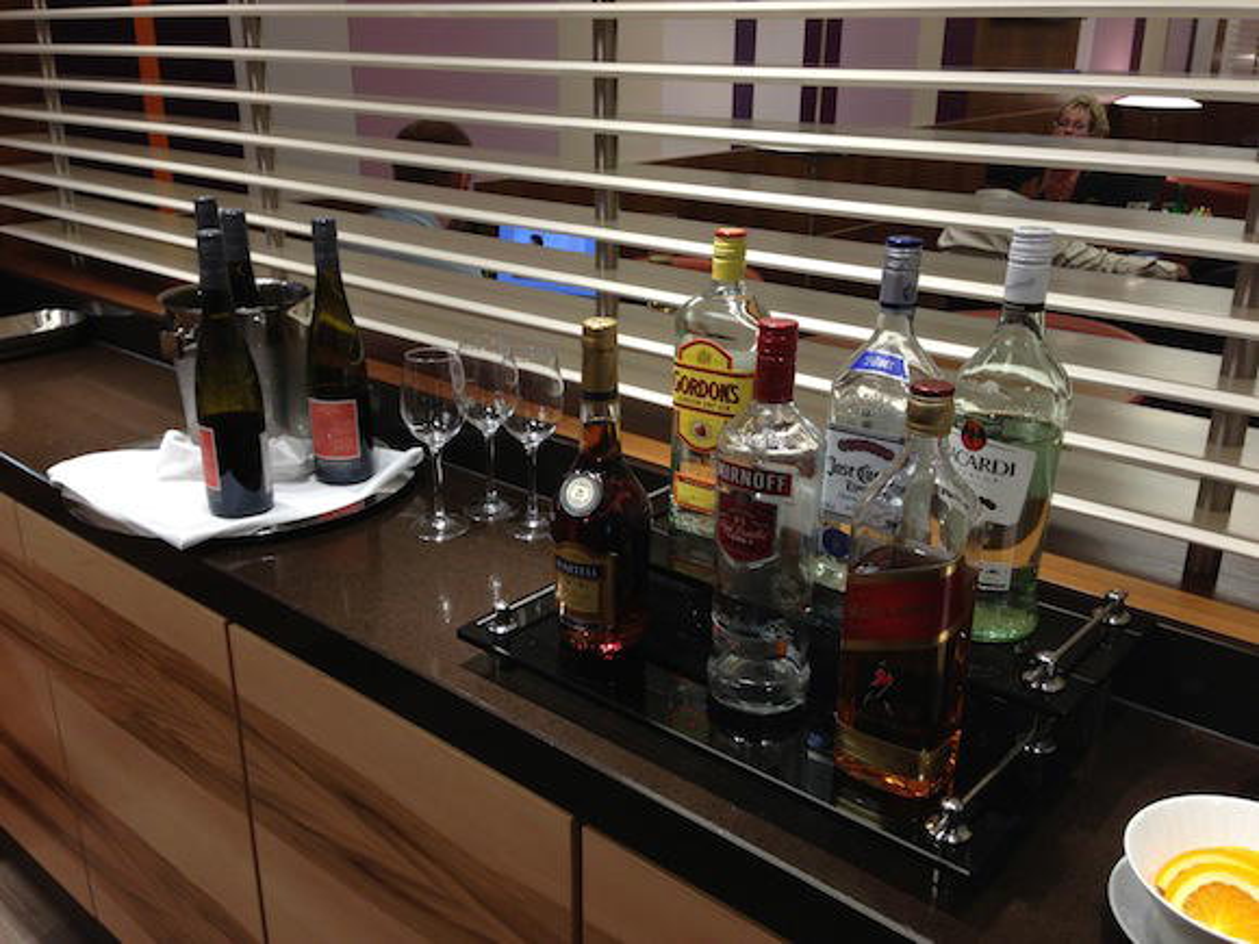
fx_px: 1200
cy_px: 472
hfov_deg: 55.4
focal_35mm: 33
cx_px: 630
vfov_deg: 42.9
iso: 64
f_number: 2.4
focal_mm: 4.13
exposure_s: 1/40
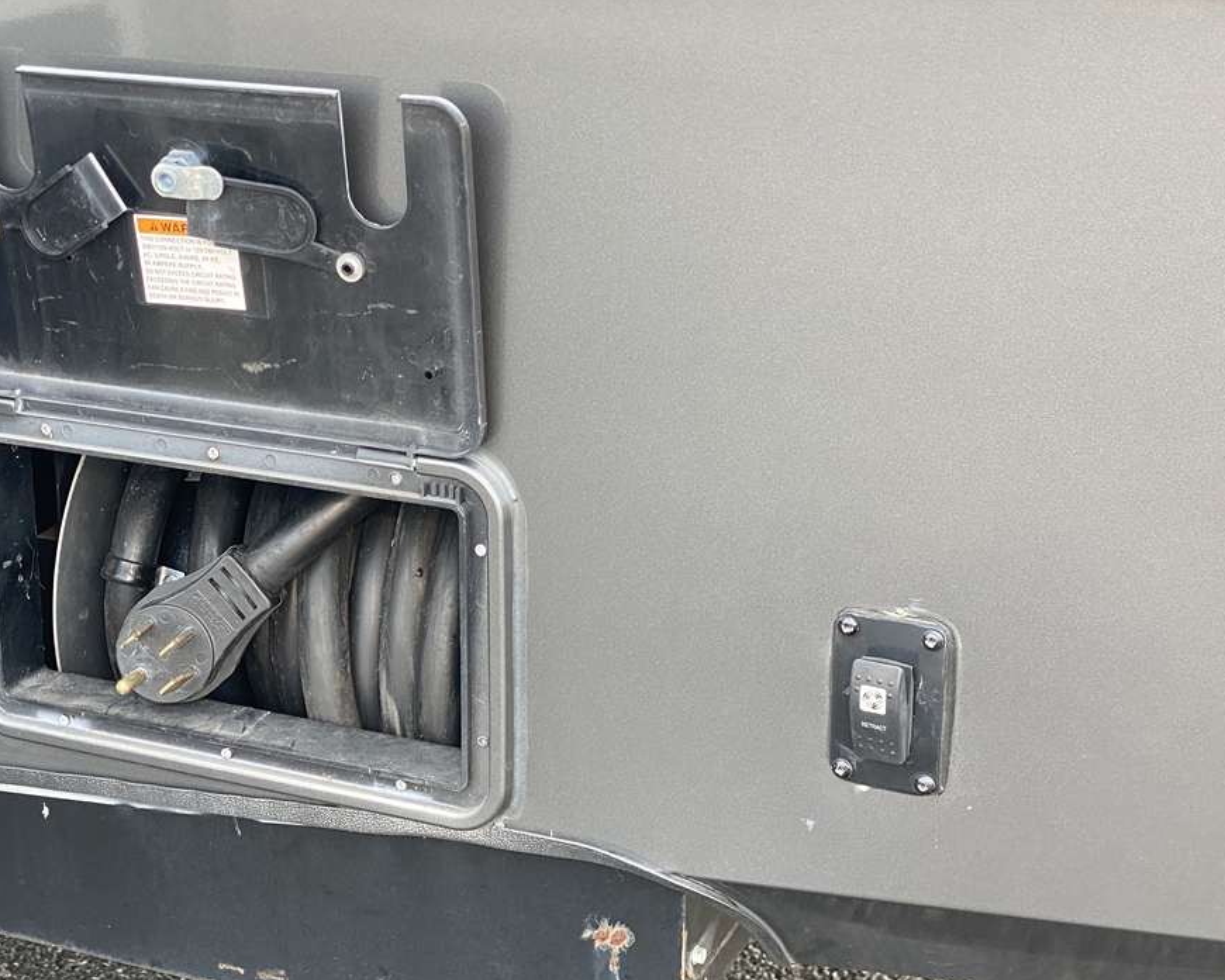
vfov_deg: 21.8
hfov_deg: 27.0
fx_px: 2538
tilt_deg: -19.1
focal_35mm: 70
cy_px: 538
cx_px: 435
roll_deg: +1.4
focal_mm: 6
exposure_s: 1/121
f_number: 2
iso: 64
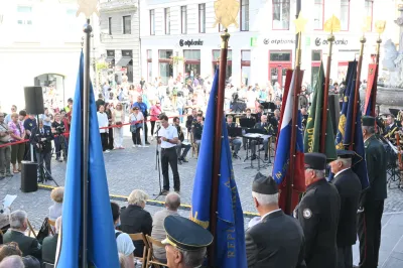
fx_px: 537
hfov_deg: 41.1
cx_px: 202
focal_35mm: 48
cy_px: 134
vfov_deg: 28.0
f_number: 22
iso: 1250
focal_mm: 48
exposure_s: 1/60
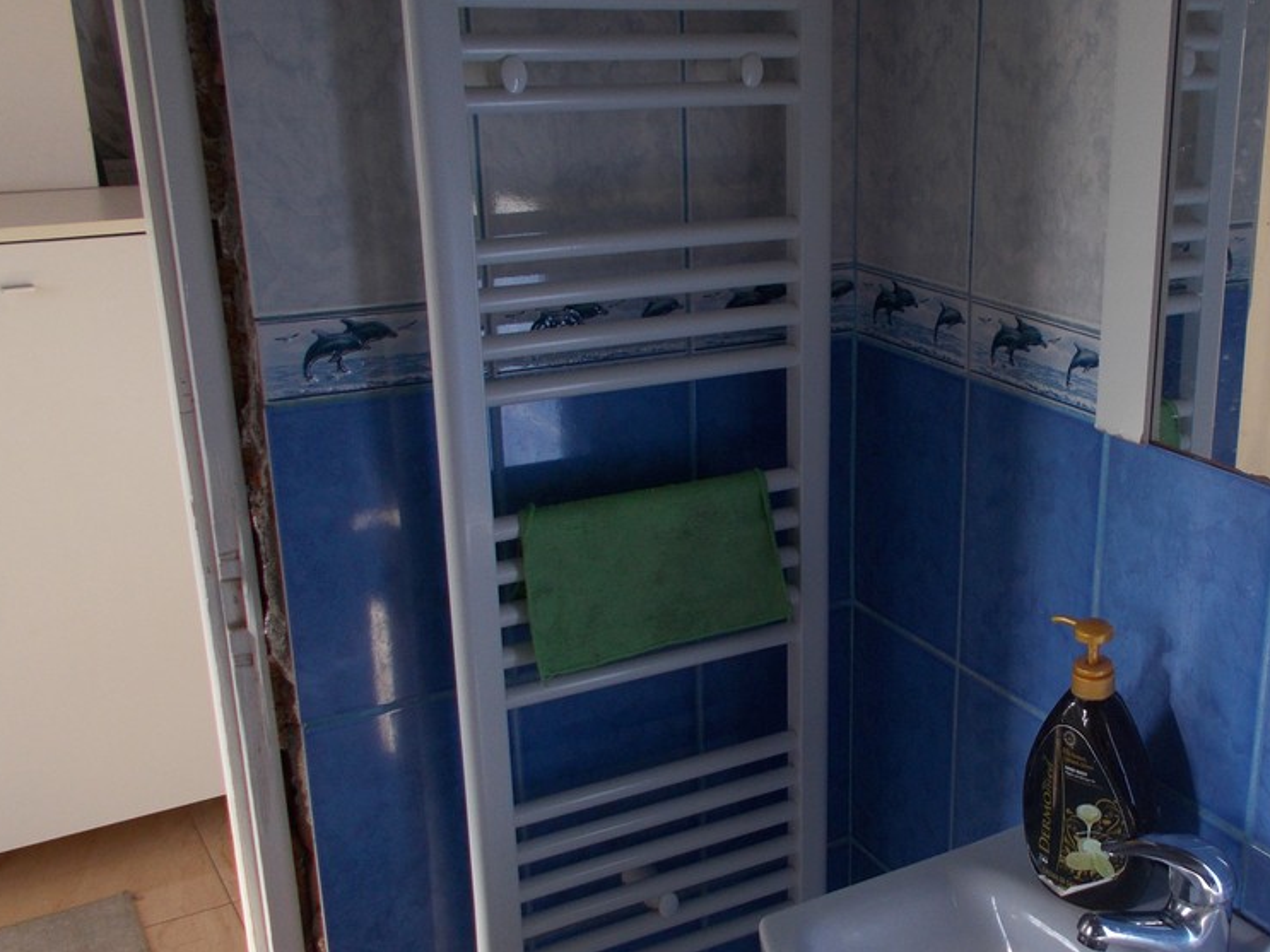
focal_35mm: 42
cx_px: 904
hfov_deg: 43.8
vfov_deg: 34.3
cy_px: 520
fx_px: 1541
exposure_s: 1/60
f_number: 3.2
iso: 80
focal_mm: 4.6
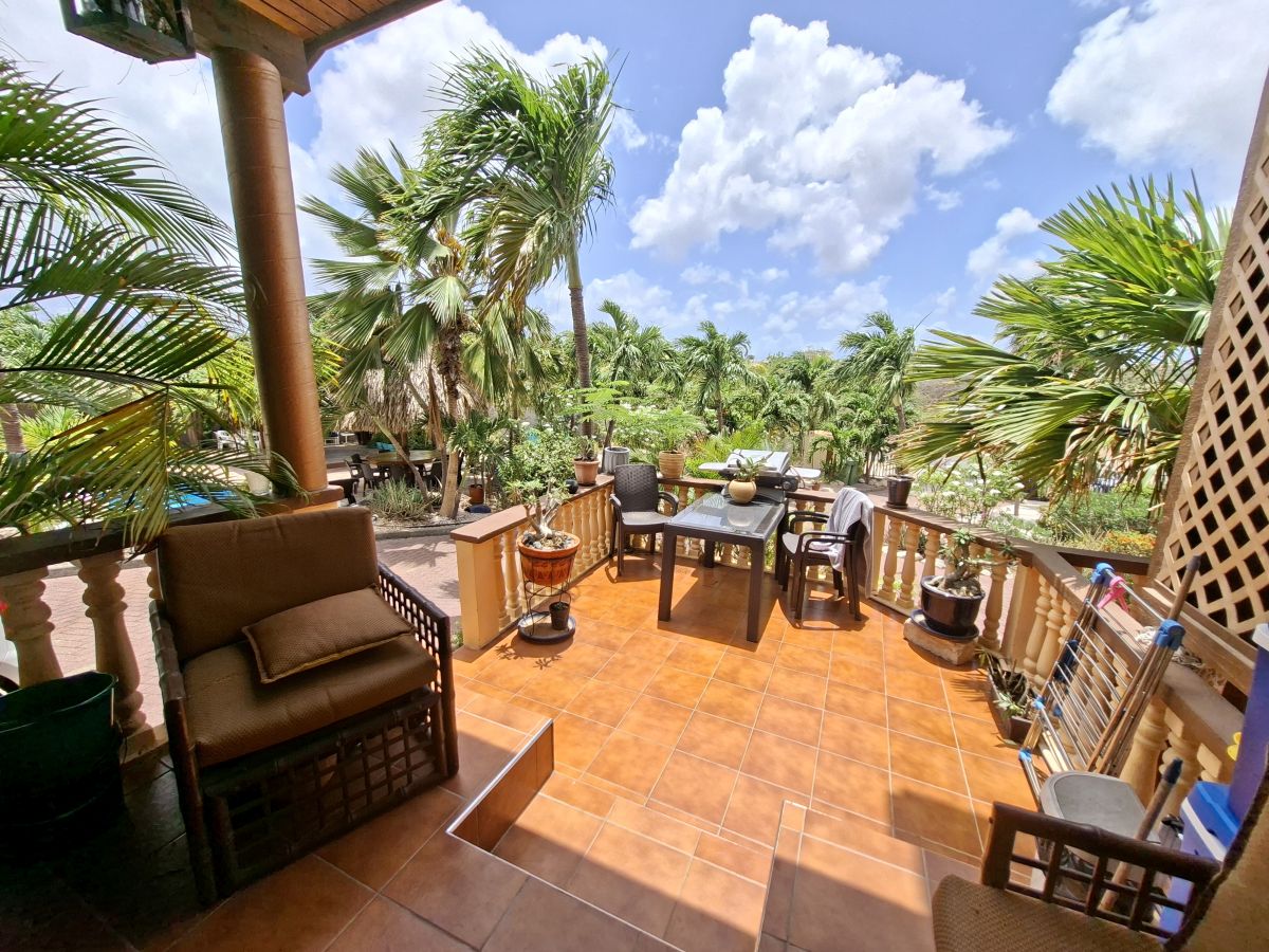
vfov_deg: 89.9
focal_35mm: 13
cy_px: 476
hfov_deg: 106.2
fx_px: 477
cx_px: 634
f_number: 2.2
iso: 40
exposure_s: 1/1082
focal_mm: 1.74
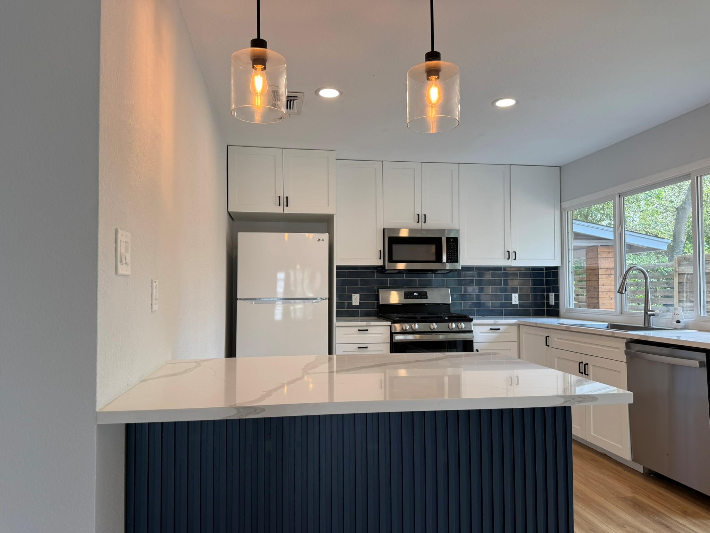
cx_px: 355
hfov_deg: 71.6
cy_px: 266
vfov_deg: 56.8
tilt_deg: +2.3
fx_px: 492
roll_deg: -0.3
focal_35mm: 24
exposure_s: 1/120
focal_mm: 6.76
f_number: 1.78
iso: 64
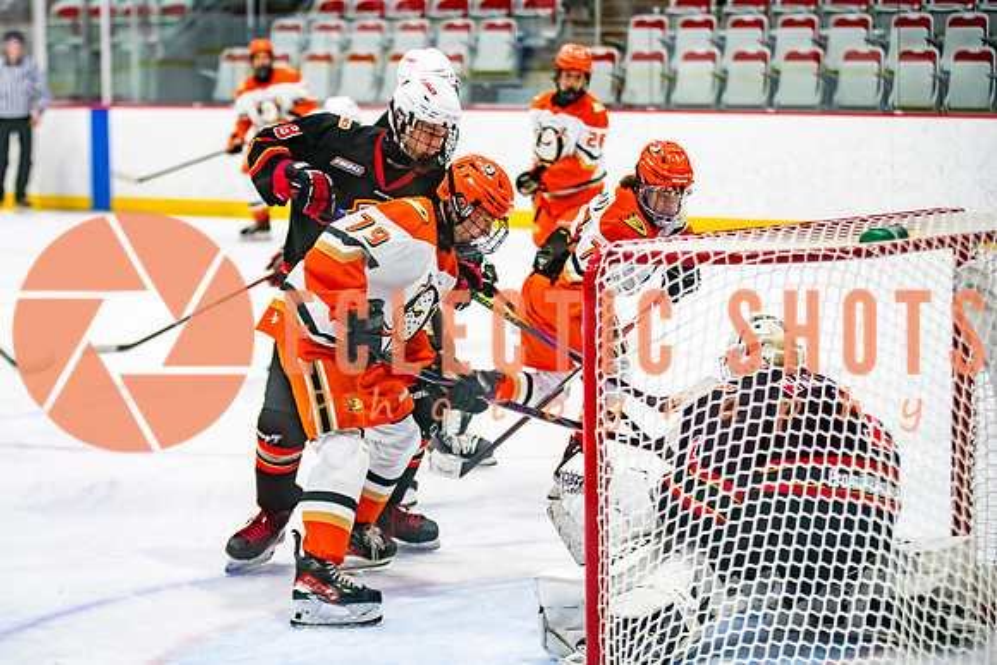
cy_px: 313
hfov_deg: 18.7
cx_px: 425
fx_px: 3020
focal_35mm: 109
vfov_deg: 12.6
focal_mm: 95
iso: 1600
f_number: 2.8
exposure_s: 1/640
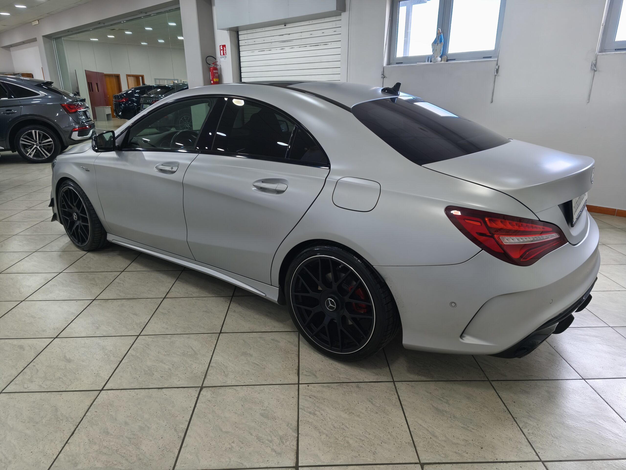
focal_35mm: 23
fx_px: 416
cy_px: 235
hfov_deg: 73.9
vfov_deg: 58.9
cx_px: 313
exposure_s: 1/50
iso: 250
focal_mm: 5.35
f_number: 1.7
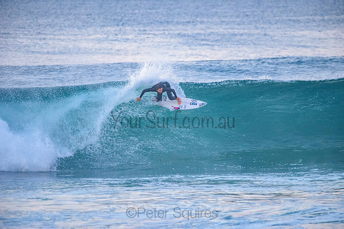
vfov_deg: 2.8
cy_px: 114
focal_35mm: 500
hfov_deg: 4.1
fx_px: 4779
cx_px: 172
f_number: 5.6
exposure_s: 1/500
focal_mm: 500
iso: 6400
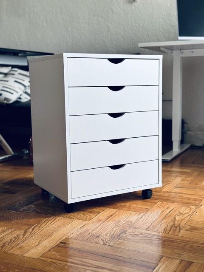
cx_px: 102
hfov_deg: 30.3
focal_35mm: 48
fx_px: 377
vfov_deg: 39.7
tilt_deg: -7.2
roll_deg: -0.1
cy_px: 136
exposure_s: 1/162
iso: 64
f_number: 1.78
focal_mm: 6.86
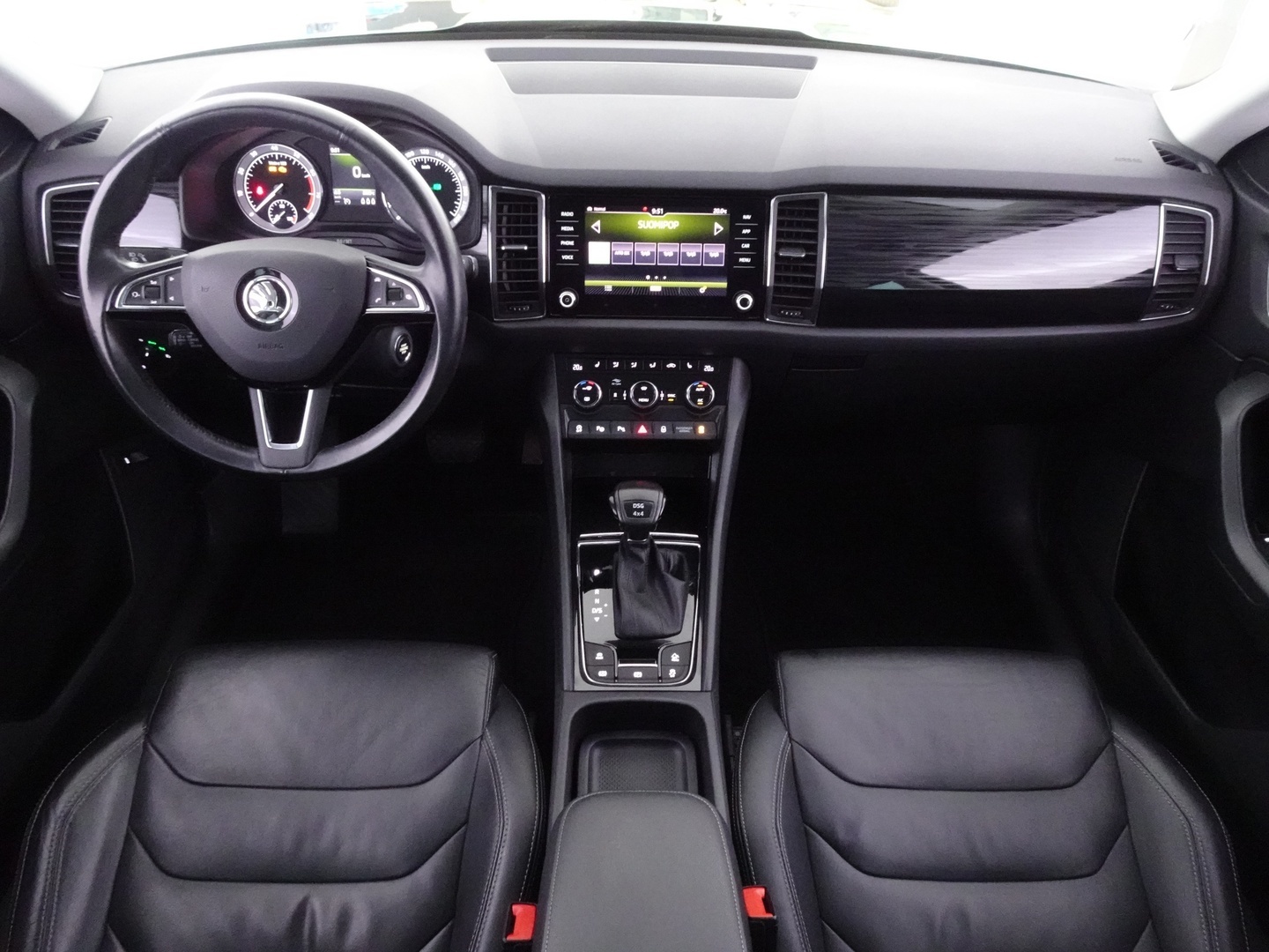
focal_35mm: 24
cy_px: 476
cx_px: 634
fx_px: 880
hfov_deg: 71.6
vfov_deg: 56.8
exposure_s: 1/8
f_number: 3.5
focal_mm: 4.25
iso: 1600
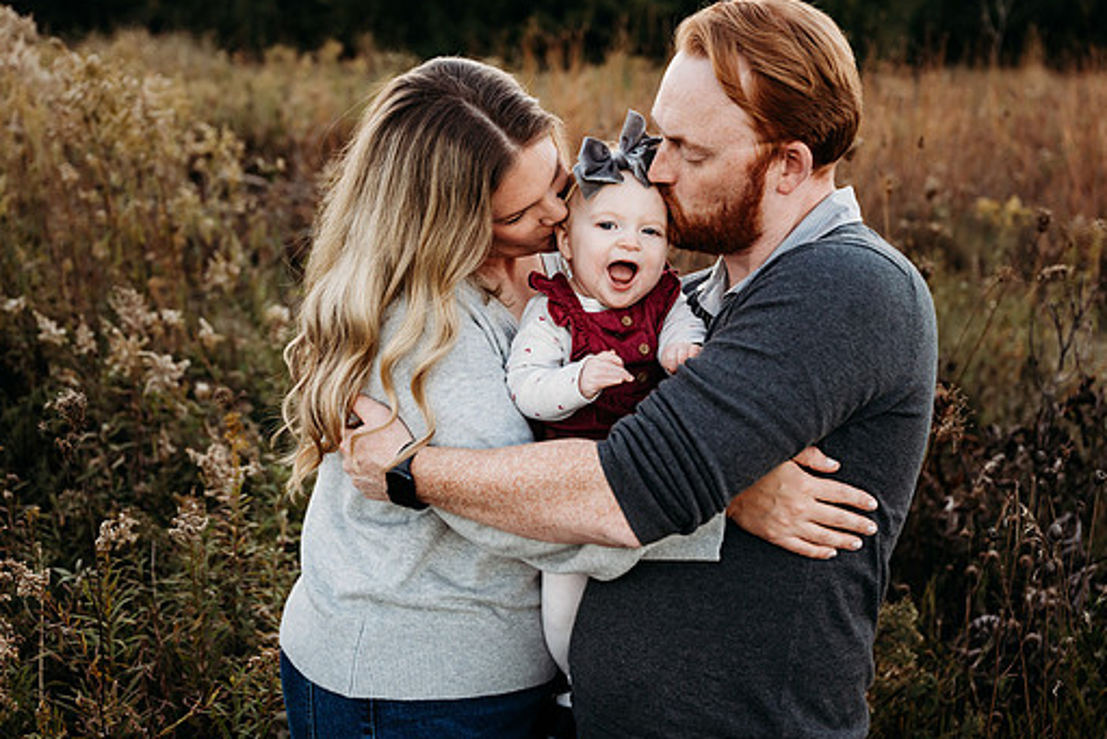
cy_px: 354
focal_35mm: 42
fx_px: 1292
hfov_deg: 46.4
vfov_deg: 31.9
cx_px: 561
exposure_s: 1/640
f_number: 2.8
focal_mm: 37
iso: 640
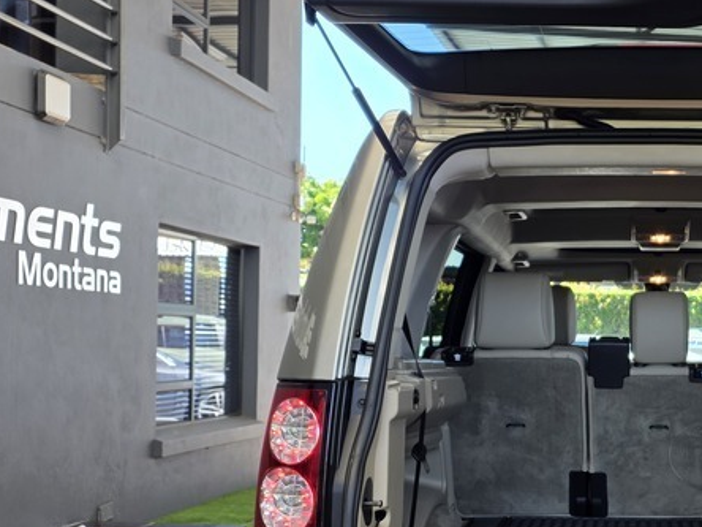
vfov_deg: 27.3
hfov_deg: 34.1
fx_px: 1075
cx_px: 639
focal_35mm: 53
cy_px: 364
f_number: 1.7
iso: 50
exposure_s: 1/180
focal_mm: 6.25
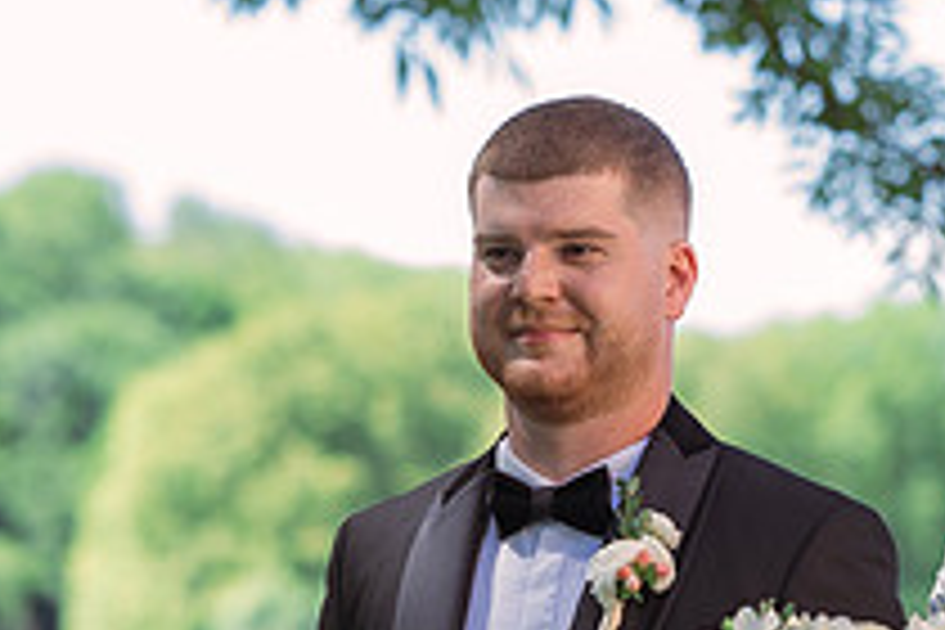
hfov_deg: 8.7
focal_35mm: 235
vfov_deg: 5.8
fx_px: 6168
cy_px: 639
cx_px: 909
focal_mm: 85
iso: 250
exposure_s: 1/640
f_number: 2.8
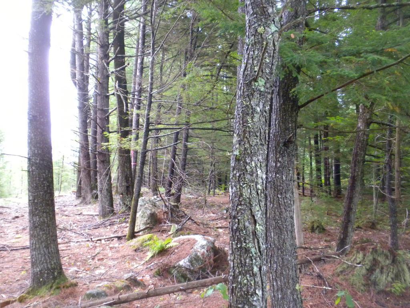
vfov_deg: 38.7
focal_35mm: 37
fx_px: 438
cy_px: 154
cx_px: 205
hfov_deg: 50.1
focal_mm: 6.6
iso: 400
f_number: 3.5
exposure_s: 1/117
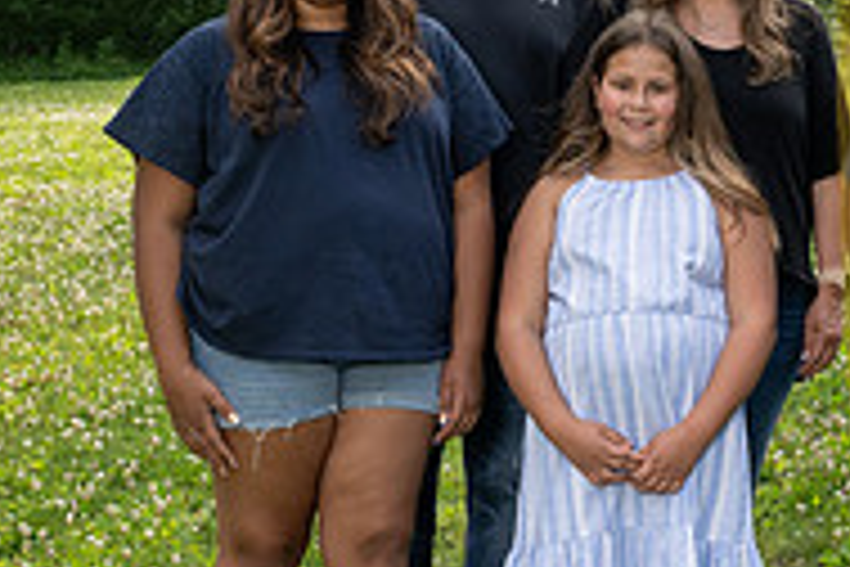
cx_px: 1117
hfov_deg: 18.0
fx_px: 2503
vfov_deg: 12.8
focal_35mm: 106
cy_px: 93
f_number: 7.1
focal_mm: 25.5
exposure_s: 1/200
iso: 200
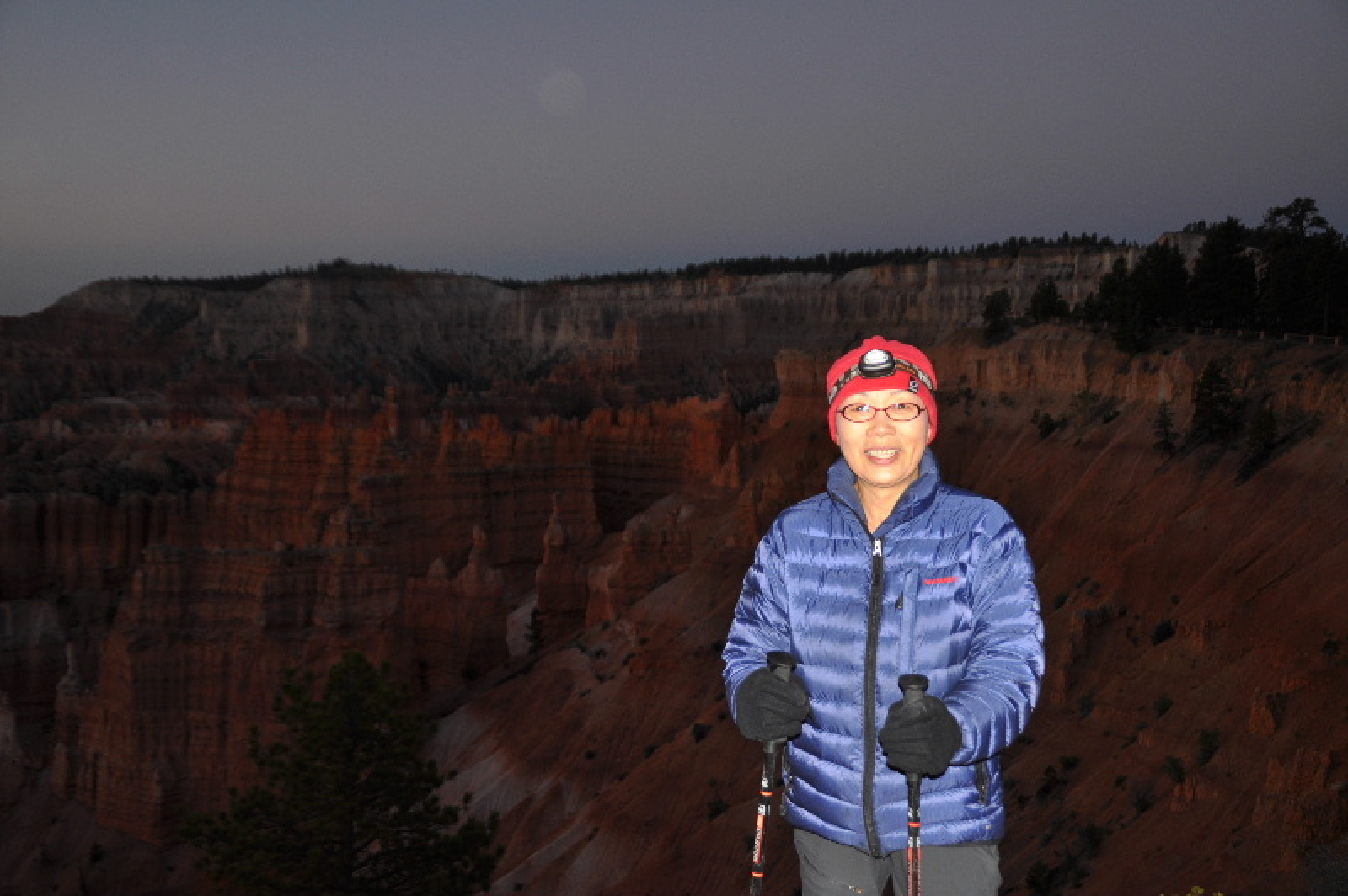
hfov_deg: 46.4
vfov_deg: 31.8
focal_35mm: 42
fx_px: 1571
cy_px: 448
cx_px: 674
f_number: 4
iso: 200
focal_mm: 28
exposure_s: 1/60
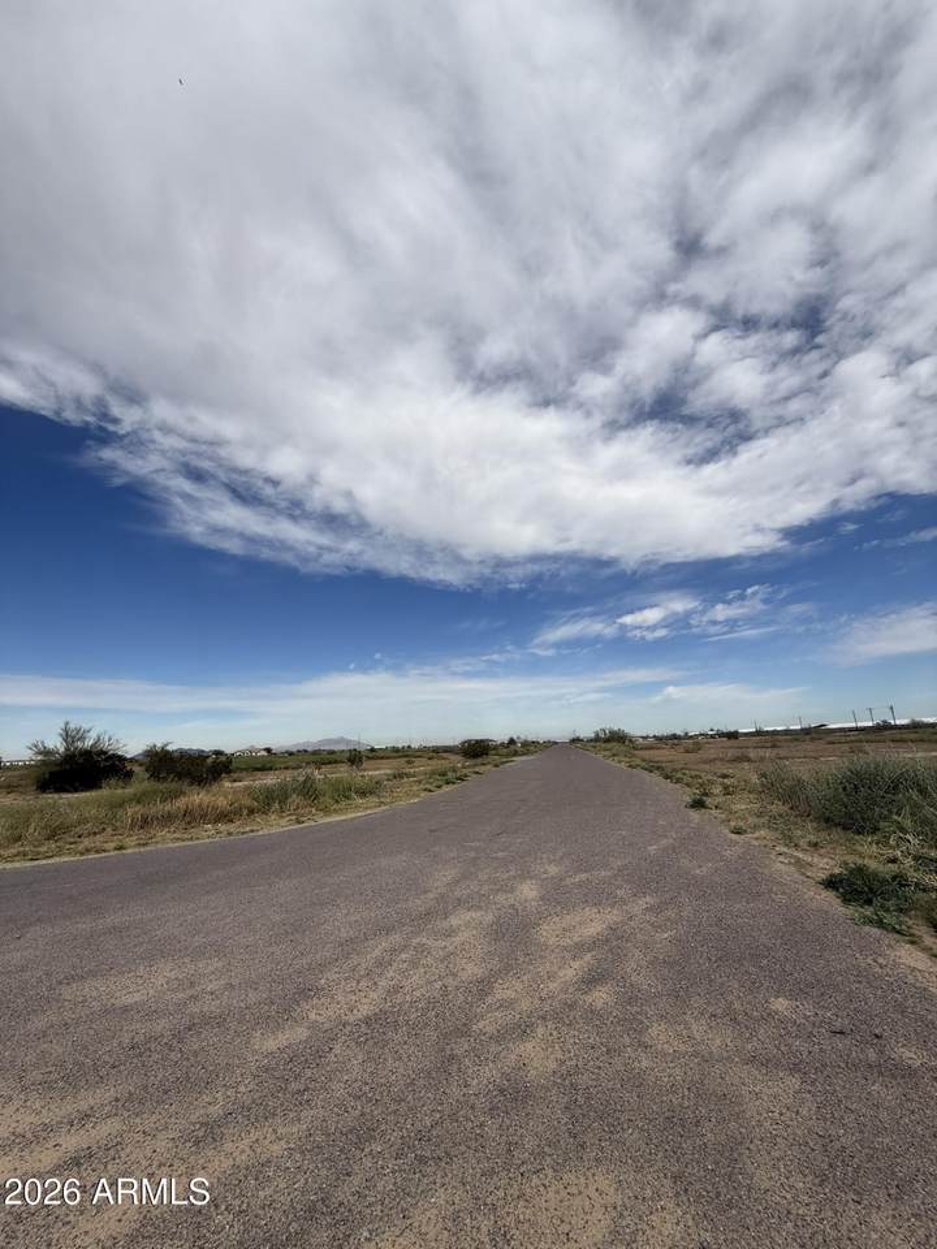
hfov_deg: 85.7
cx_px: 468
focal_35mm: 14
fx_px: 505
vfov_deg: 102.1
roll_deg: +2.4
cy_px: 624
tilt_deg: +14.0
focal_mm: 2.22
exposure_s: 1/5155
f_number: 2.2
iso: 50
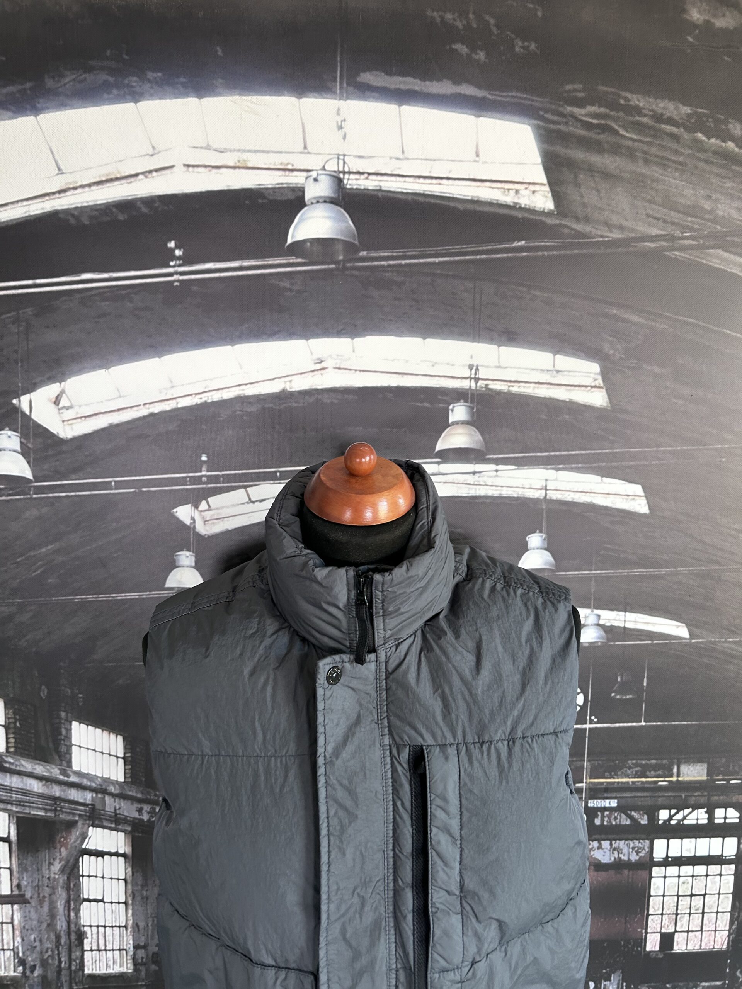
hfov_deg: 53.1
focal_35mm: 26
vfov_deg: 67.3
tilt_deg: -13.2
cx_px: 371
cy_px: 494
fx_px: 743
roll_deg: -0.2
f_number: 1.5
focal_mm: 5.7
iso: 125
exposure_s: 1/62
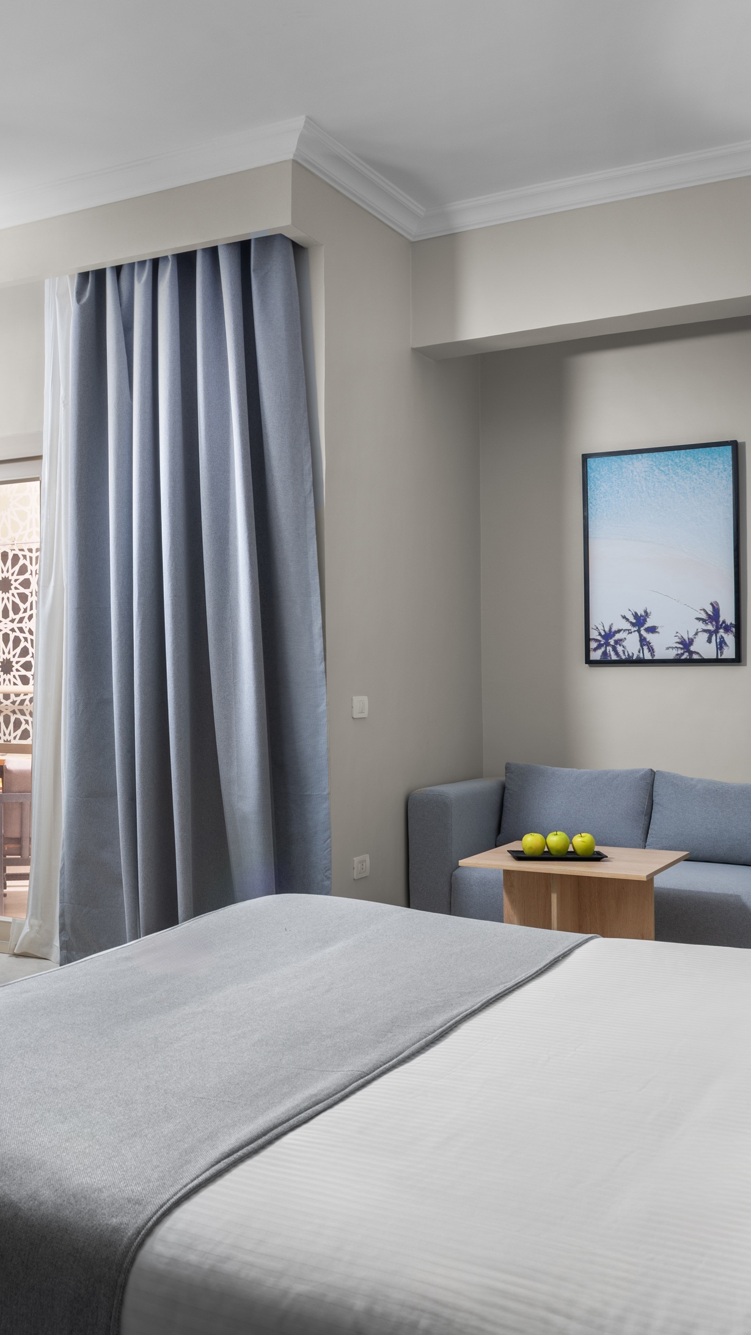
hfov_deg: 30.1
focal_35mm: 38
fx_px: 1345
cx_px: 97
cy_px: 664
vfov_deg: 52.8
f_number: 11
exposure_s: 1/100
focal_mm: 24
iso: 100
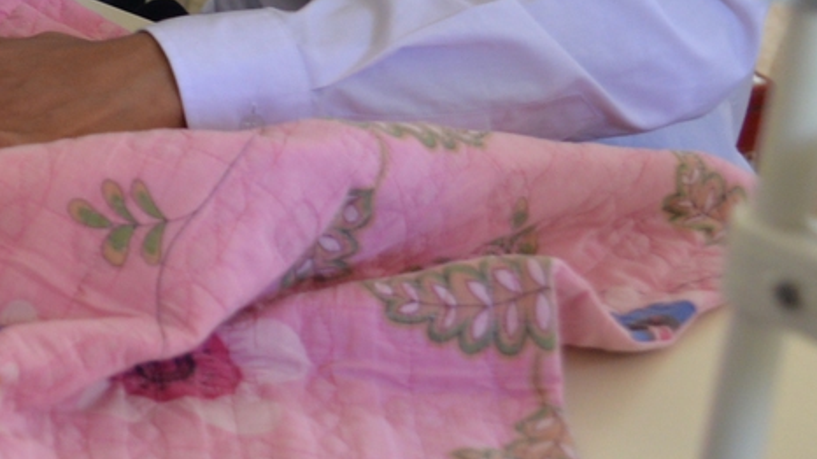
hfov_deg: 13.2
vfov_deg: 7.7
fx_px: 3119
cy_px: -696
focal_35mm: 144
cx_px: -715
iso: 500
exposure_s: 1/60
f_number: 4
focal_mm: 32
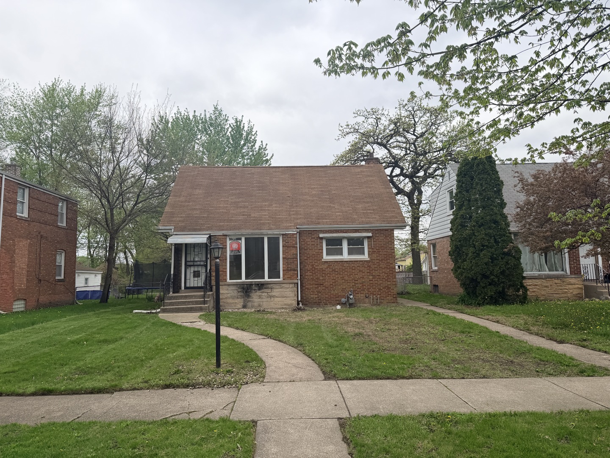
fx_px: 423
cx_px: 305
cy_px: 229
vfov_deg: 56.8
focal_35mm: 24
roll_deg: +1.7
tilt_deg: +6.7
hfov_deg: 71.6
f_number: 1.78
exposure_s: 1/2299
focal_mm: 6.76
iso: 80
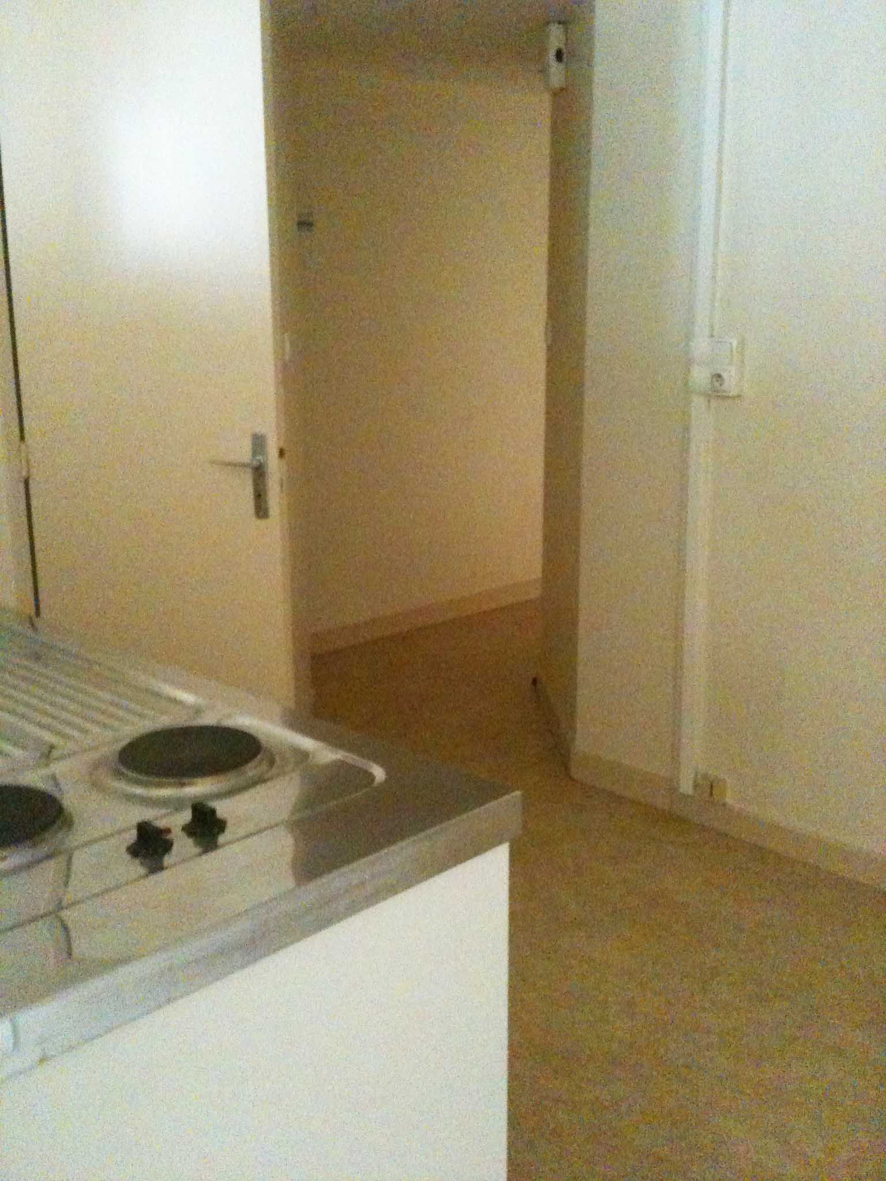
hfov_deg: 40.7
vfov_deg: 52.6
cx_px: 443
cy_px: 590
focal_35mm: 35
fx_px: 1194
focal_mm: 3.85
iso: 800
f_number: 2.8
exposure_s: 1/10
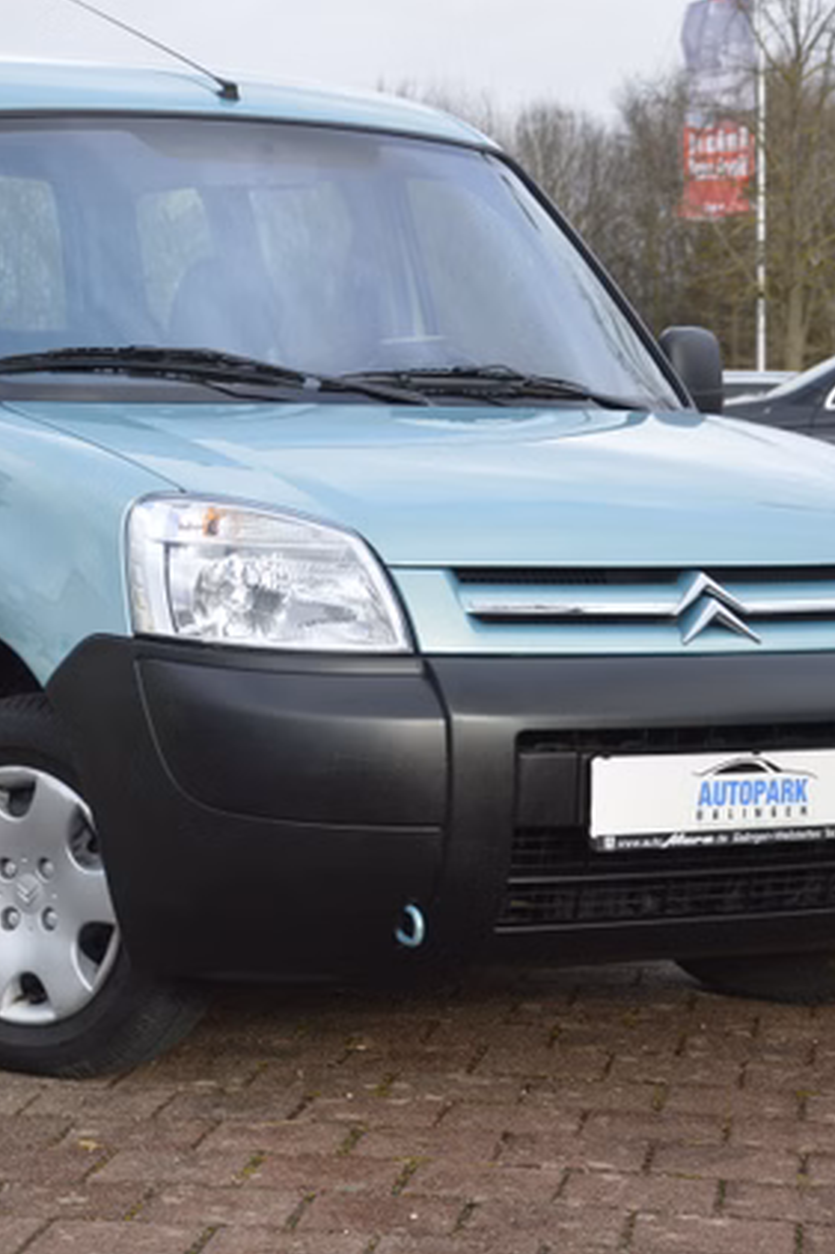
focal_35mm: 91
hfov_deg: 15.0
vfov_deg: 22.4
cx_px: 226
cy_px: 624
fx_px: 3168
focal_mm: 40
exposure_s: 1/125
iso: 125
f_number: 5.6
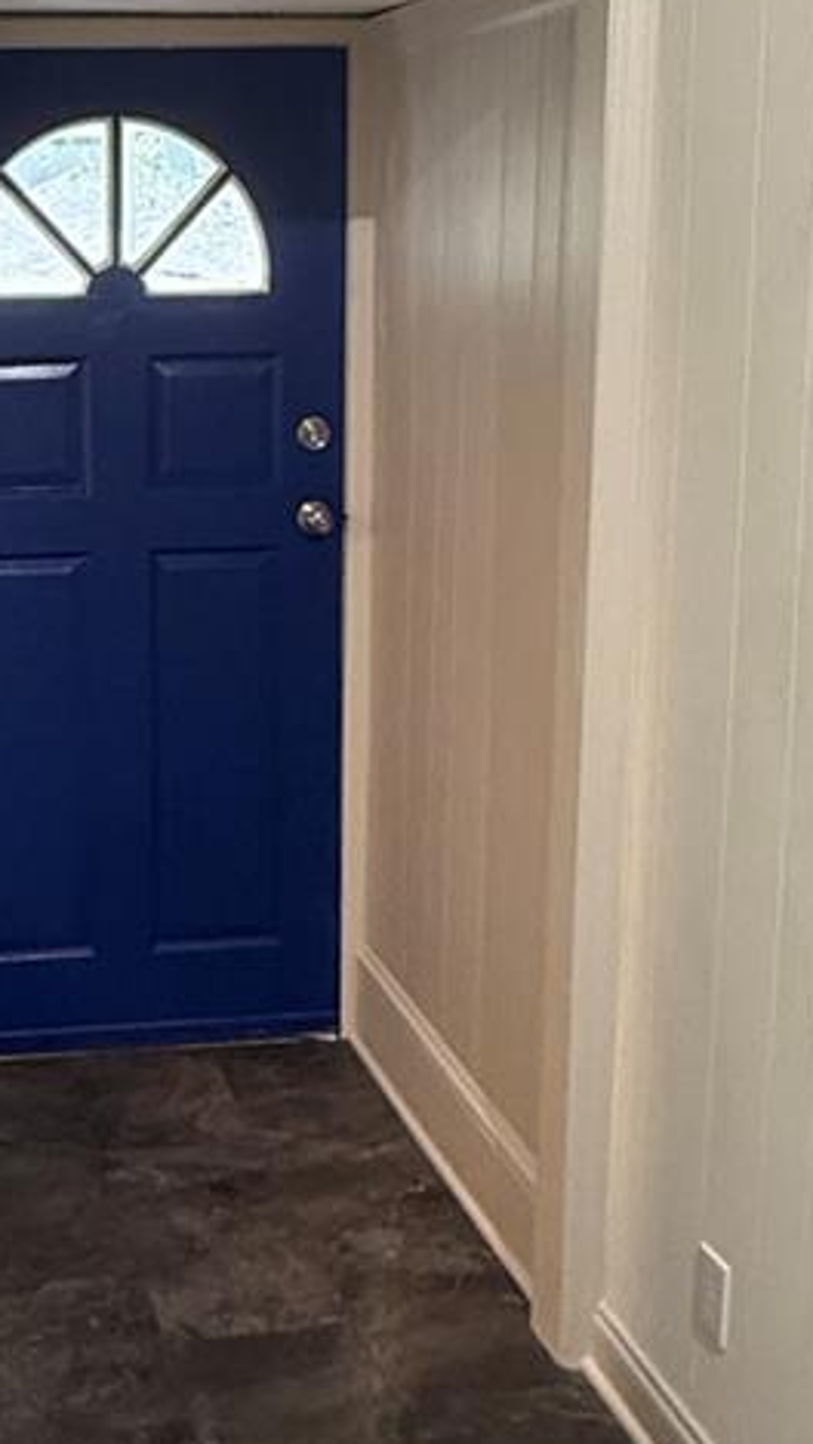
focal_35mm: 50
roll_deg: +1.5
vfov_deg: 41.2
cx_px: 37
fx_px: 1915
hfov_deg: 23.2
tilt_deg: -11.0
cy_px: 600
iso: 500
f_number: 2.2
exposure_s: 1/120
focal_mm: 2.22
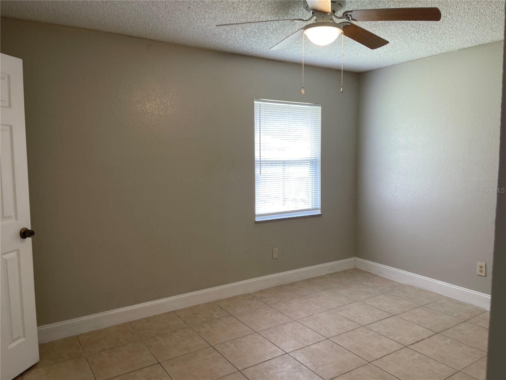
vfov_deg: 54.9
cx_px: 253
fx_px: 365
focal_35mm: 25
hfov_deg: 69.4
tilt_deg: -5.3
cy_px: 190
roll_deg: +0.3
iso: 80
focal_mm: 5.1
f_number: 1.6
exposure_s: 1/60
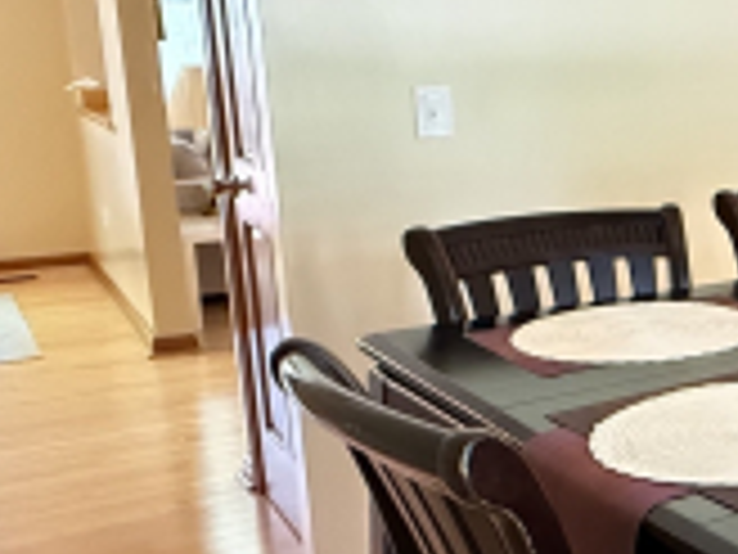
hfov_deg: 25.4
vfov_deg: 25.6
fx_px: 1215
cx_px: 1109
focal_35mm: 57
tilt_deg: -9.6
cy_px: 248
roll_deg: -1.6
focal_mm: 2.22
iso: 1250
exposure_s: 1/40
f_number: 2.2
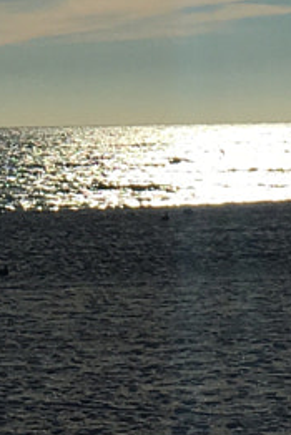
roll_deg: +1.0
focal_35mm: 184
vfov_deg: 10.8
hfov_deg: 7.5
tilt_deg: +8.6
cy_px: -219
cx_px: 32
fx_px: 2228
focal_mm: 4.15
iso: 25
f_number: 2.2
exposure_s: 1/8547
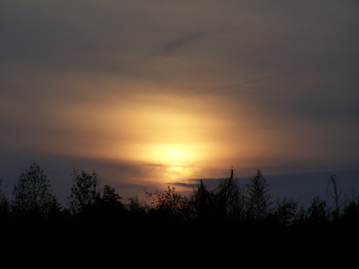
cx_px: 180
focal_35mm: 268
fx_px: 2780
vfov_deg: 5.5
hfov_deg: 7.4
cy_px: 134
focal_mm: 44.4
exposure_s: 1/800
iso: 64
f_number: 5
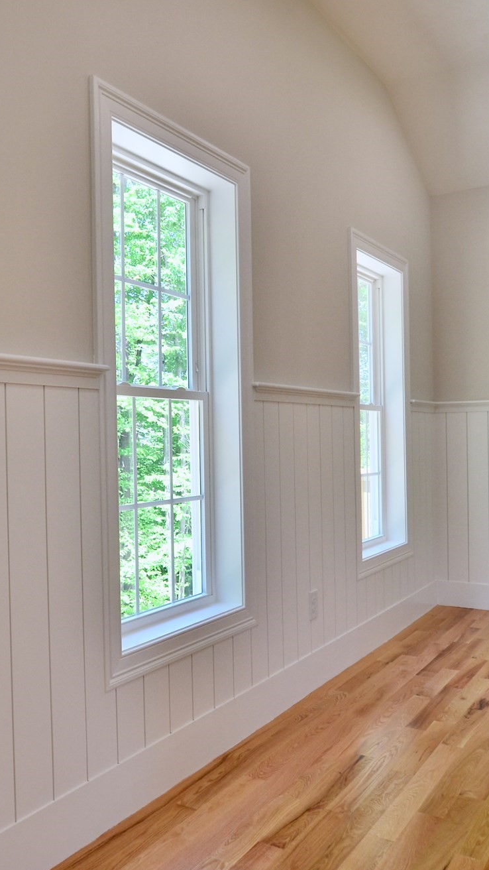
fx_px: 733
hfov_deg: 36.8
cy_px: 448
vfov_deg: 61.3
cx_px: 206
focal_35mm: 32
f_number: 8
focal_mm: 13
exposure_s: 1/60
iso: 640
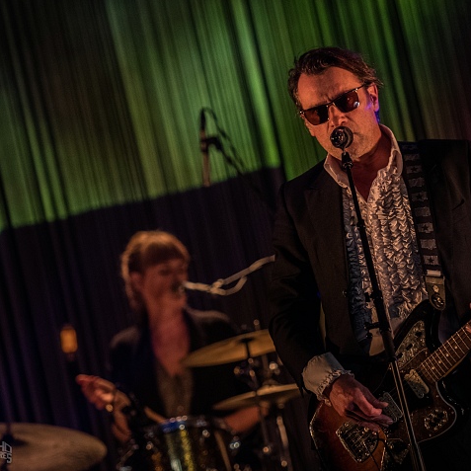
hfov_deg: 5.4
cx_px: 339
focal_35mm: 327
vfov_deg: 5.4
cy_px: 235
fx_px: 5034
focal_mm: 170
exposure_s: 1/80
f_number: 2.8
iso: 2500
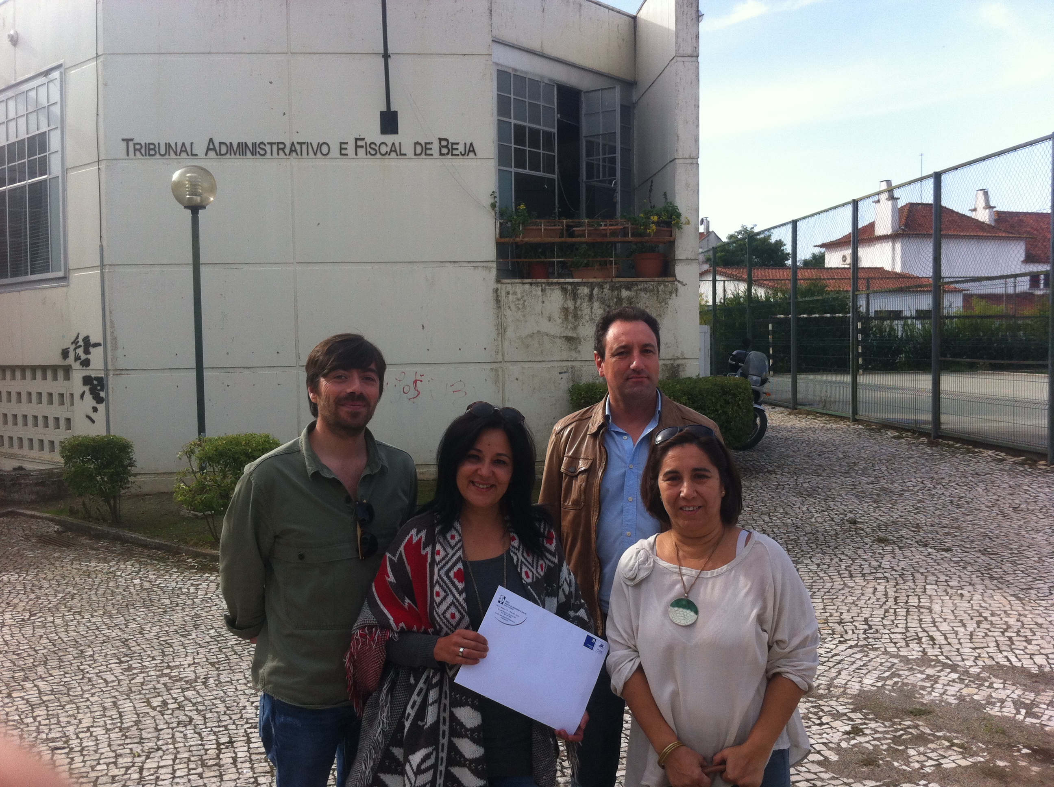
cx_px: 527
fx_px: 1064
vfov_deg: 40.6
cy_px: 394
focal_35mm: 35
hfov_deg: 52.7
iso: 80
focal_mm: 3.85
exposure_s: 1/539
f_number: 2.8
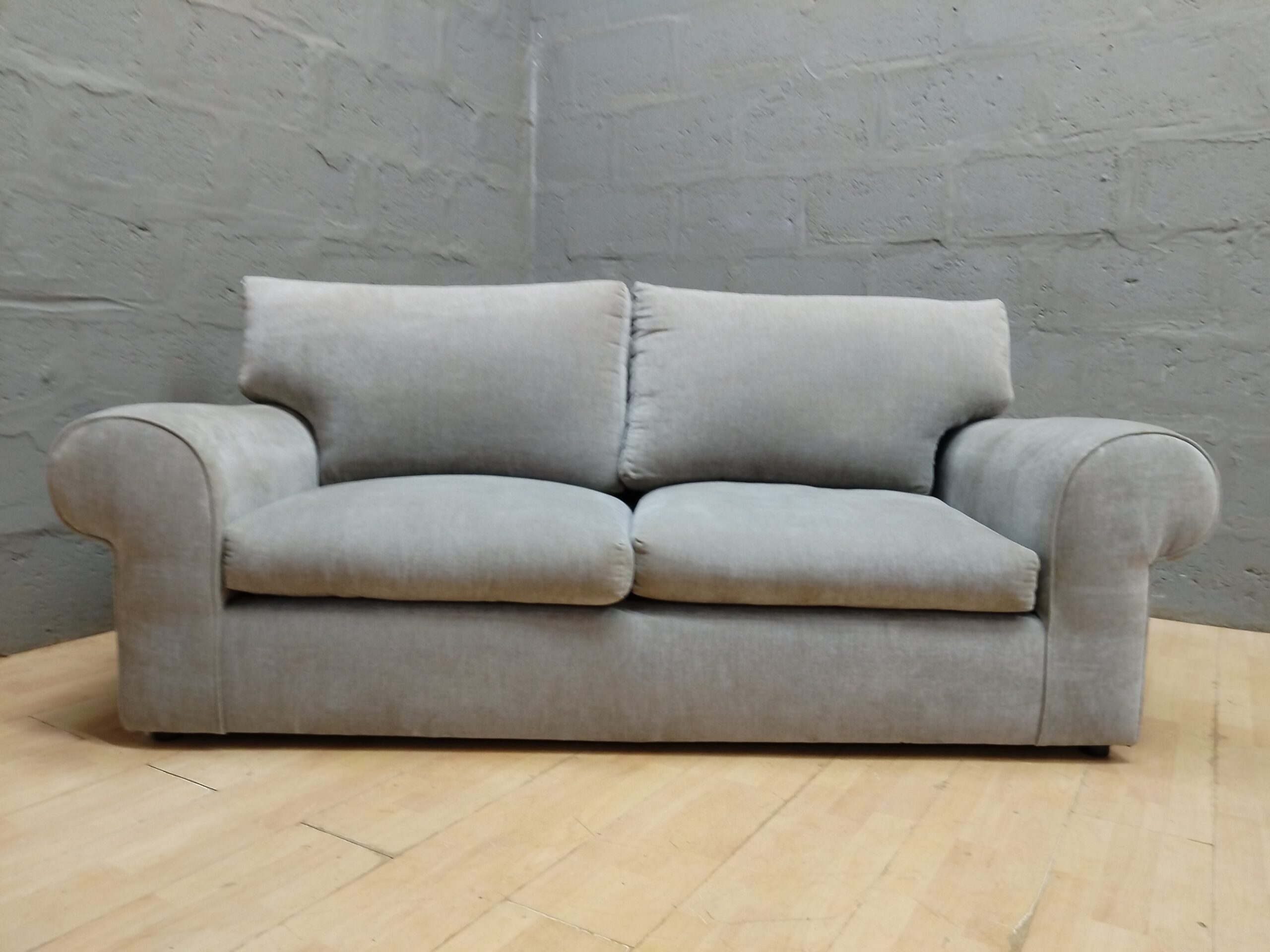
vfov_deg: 53.1
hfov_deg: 67.3
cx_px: 635
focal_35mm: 26
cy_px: 476
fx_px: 954
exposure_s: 1/20
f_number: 1.8
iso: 561
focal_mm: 4.25
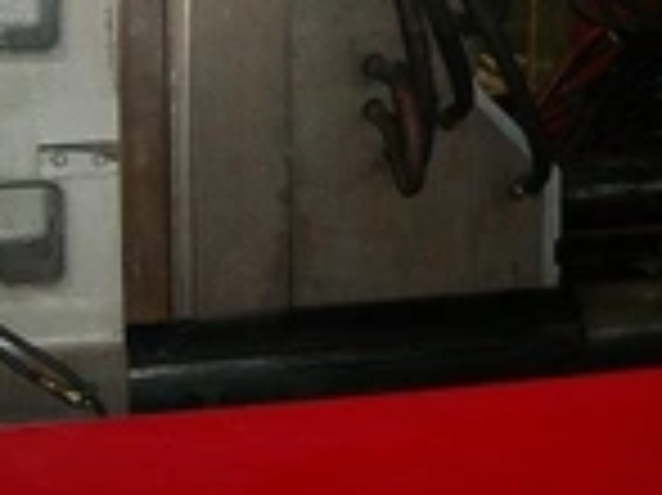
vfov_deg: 16.6
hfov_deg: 22.0
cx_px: 590
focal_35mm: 87
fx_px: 1662
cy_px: 9
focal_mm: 5.7
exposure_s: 1/30
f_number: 2.9
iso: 80
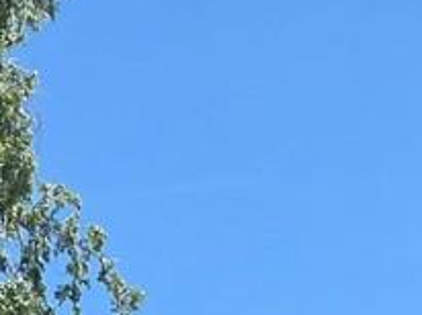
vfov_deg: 6.8
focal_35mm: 179
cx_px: 197
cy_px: 1182
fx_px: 2180
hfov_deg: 11.1
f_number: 1.8
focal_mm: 5.4
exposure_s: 1/2737
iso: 80
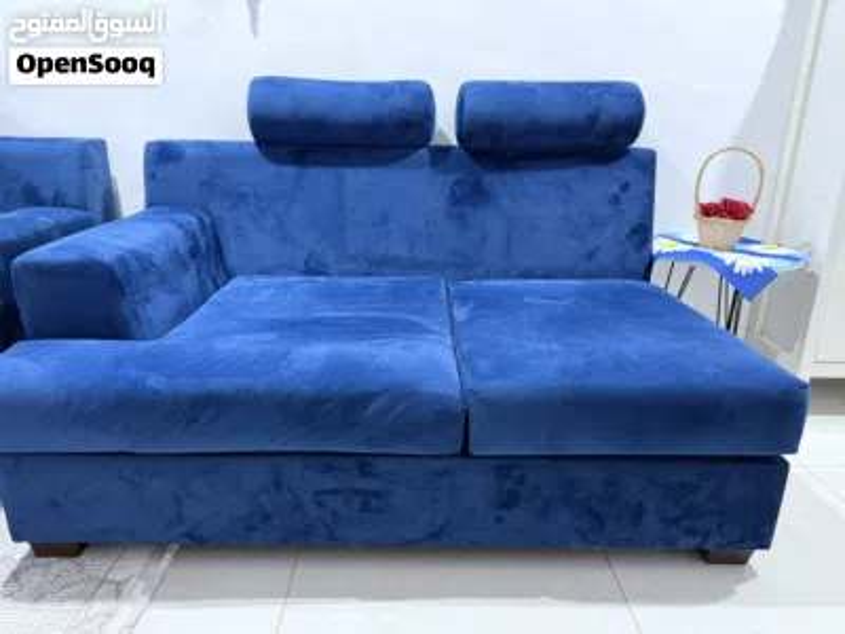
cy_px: 317
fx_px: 586
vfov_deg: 56.8
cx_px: 422
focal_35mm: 24
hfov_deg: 71.6
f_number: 1.78
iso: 800
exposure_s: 1/50
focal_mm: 6.76
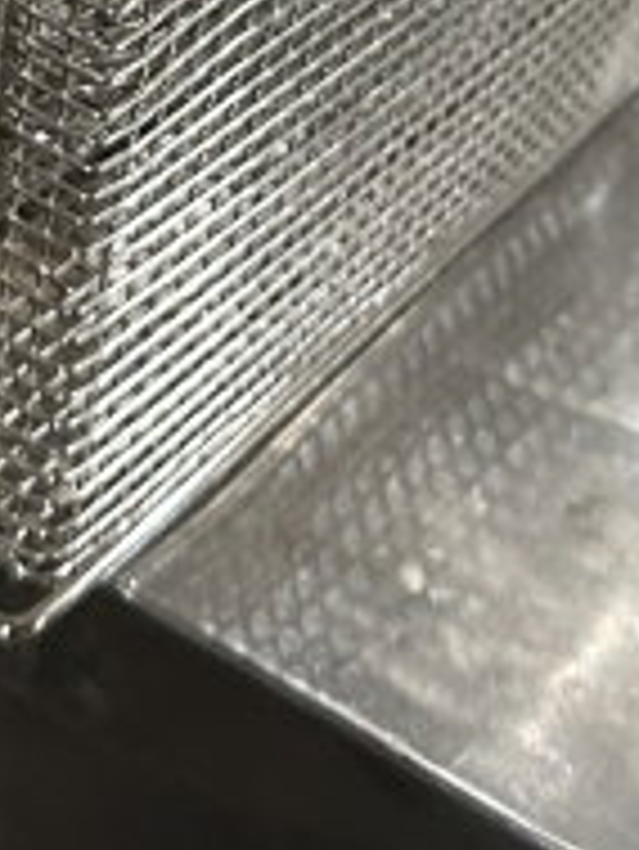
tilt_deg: -18.5
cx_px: 216
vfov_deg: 16.9
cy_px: -506
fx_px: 2532
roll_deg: -4.1
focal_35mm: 103
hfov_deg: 14.4
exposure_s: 1/62
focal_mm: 6.86
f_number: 1.78
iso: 250
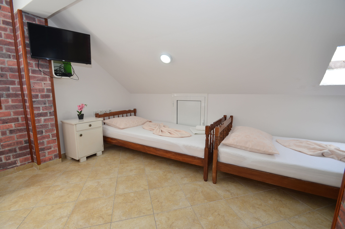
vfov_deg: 77.1
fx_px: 143
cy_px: 114
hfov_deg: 100.5
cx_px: 172
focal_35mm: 15
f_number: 4
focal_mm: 10
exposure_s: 1/80
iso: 200
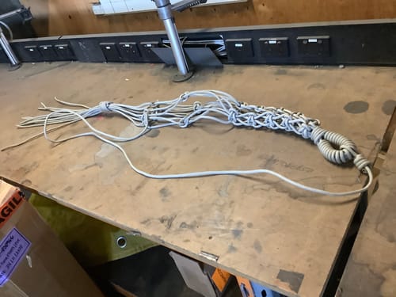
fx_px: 355
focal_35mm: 31
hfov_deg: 58.4
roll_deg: +21.1
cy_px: 148
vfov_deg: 45.4
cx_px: 198
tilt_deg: -33.6
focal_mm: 3.3
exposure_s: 1/33
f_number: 2.4
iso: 400
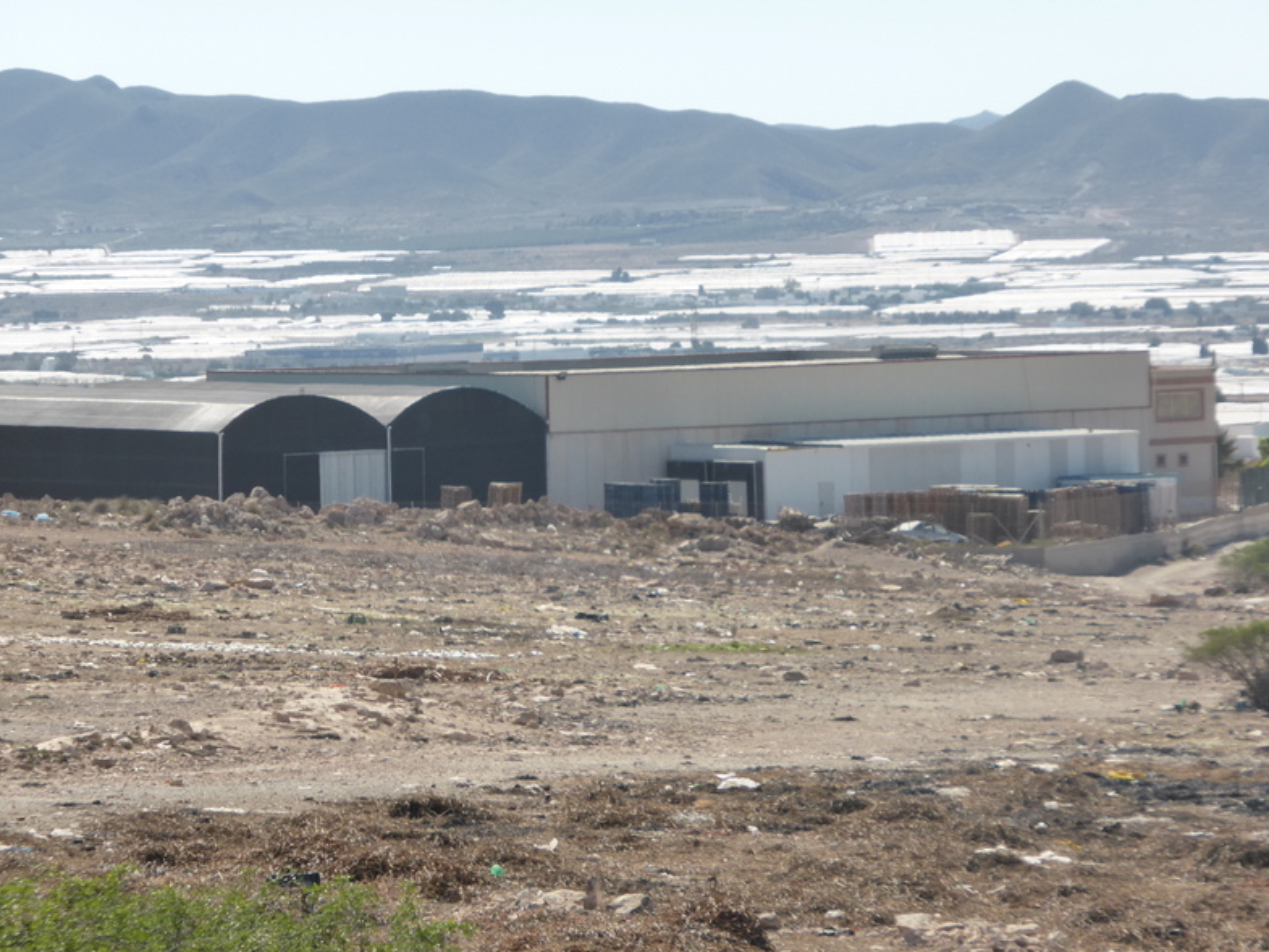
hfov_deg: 9.4
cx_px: 626
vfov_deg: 7.1
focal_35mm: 210
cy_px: 470
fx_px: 7700
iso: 160
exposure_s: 1/500
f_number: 5.5
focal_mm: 33.3
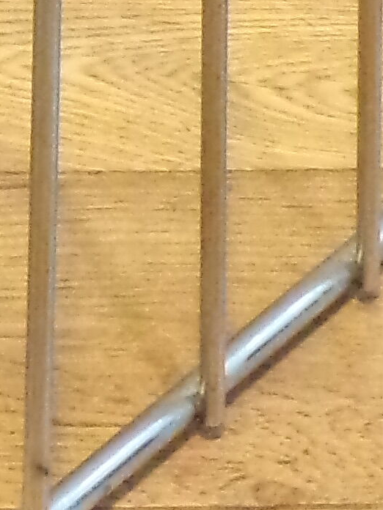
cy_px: -590
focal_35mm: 245
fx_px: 3614
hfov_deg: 6.1
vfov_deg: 7.7
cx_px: 45
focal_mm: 6.6
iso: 800
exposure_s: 1/18
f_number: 3.3
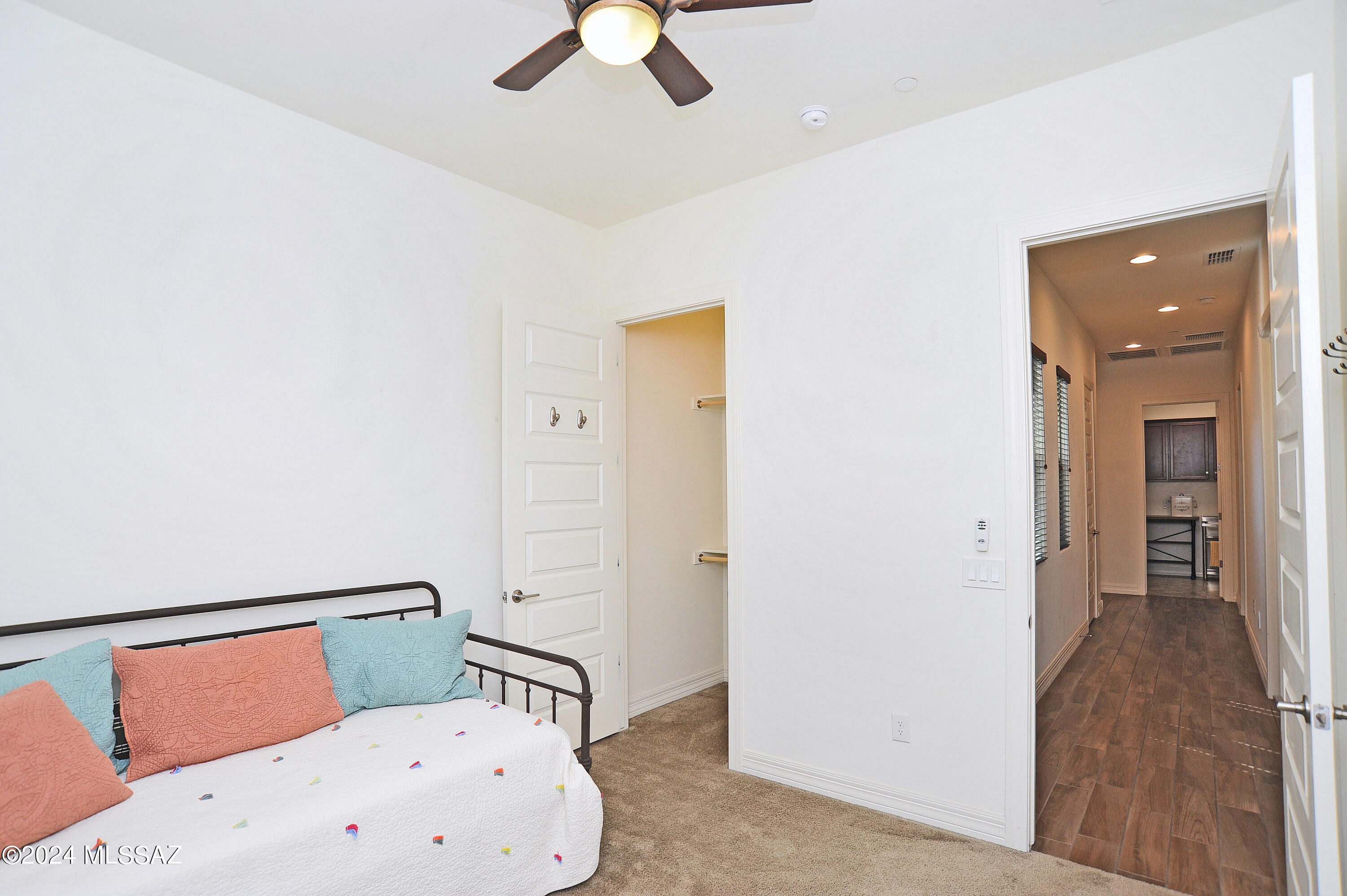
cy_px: 448
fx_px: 673
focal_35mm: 18
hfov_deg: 90.0
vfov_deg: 67.3
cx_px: 674
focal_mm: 18
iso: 400
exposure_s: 1/50
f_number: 8
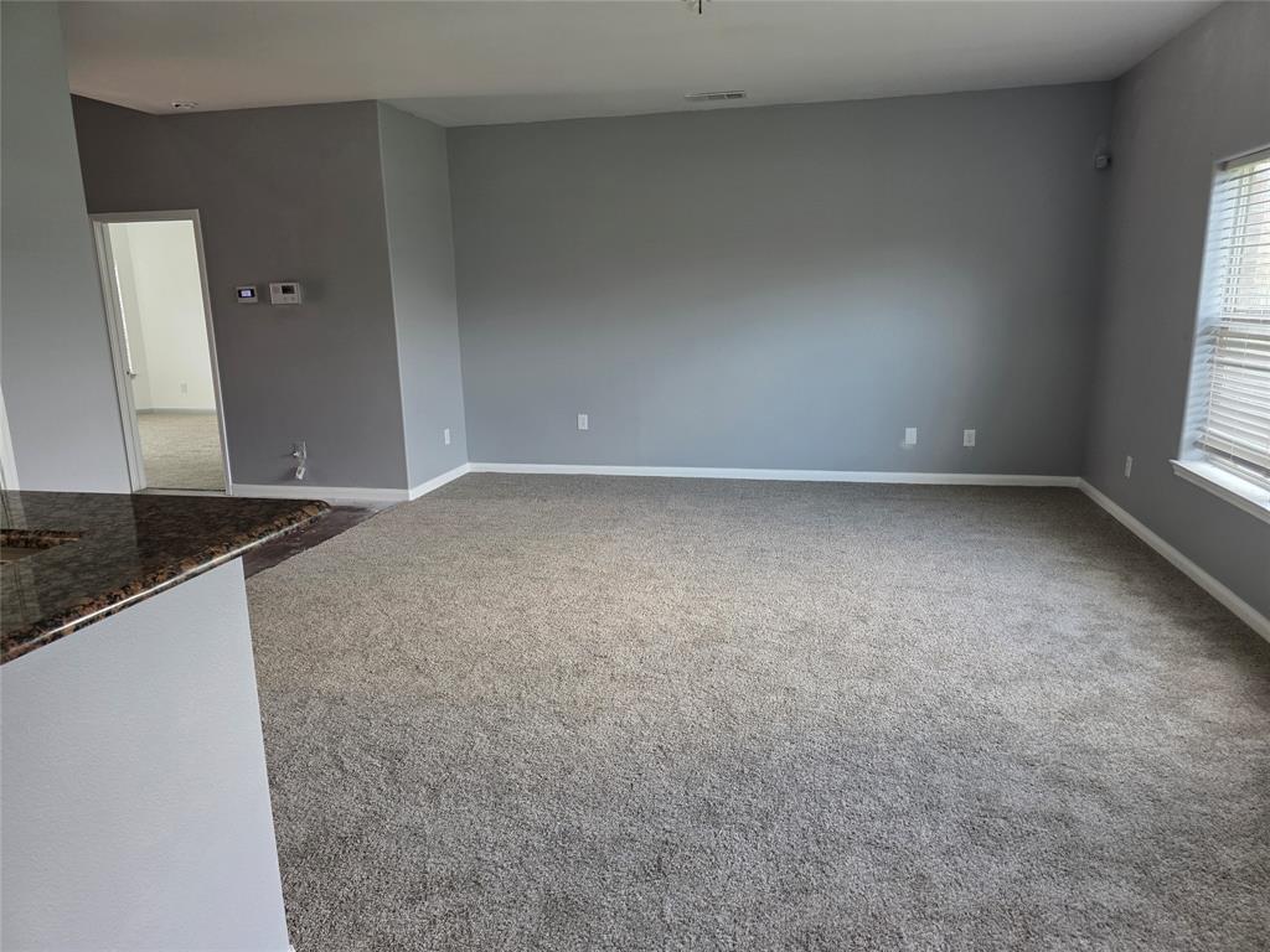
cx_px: 635
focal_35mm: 23
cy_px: 476
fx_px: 844
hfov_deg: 73.9
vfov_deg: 58.9
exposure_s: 1/100
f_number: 1.7
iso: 160
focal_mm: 6.3
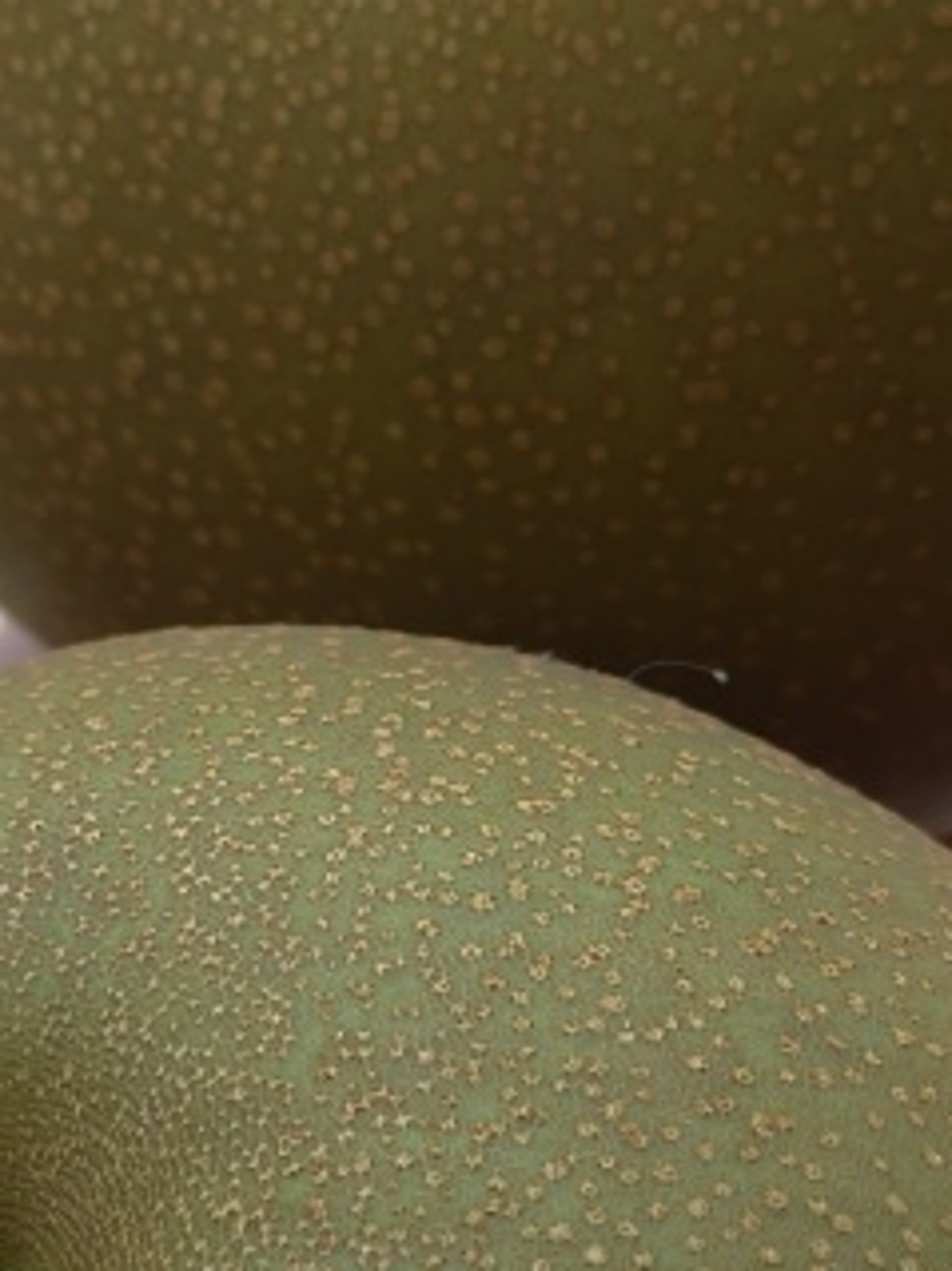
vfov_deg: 12.6
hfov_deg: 9.4
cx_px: 410
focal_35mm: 157
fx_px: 5761
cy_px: 859
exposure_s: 1/565
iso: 50
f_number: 1.8
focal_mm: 7.08
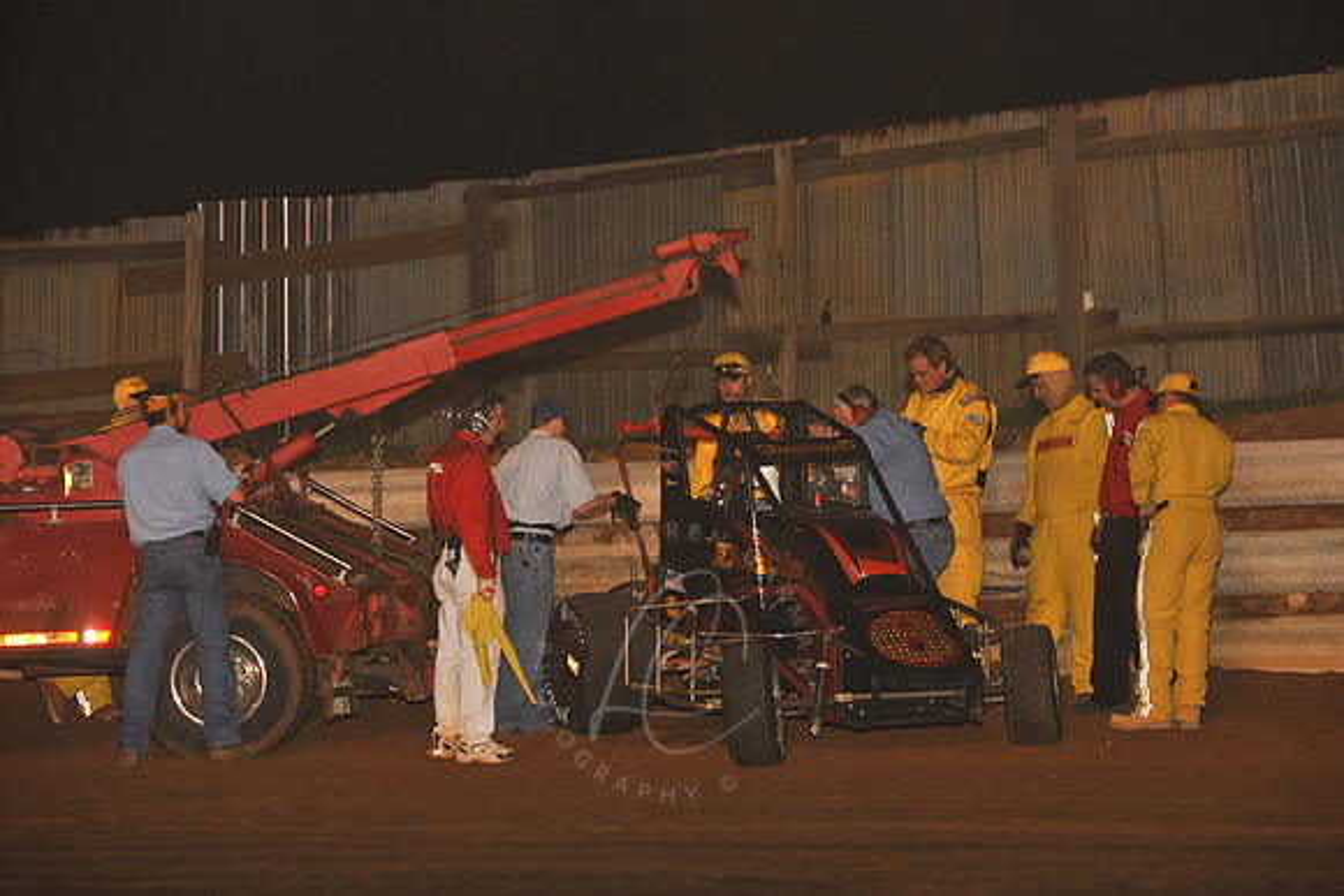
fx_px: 6348
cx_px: 672
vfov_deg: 8.1
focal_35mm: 170
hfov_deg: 12.1
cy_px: 448
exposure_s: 1/320
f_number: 6.3
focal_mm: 170
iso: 1000
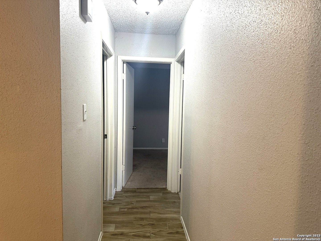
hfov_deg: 71.6
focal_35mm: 24
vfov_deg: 56.8
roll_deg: -1.3
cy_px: 120
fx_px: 223
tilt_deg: -3.8
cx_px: 160
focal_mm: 6.86
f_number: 1.78
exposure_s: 1/60
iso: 200
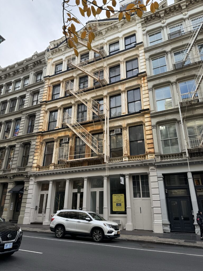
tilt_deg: +22.1
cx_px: 102
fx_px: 188
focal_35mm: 24
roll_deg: -1.4
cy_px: 136
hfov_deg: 56.8
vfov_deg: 71.6
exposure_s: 1/664
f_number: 1.78
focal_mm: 6.86
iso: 80
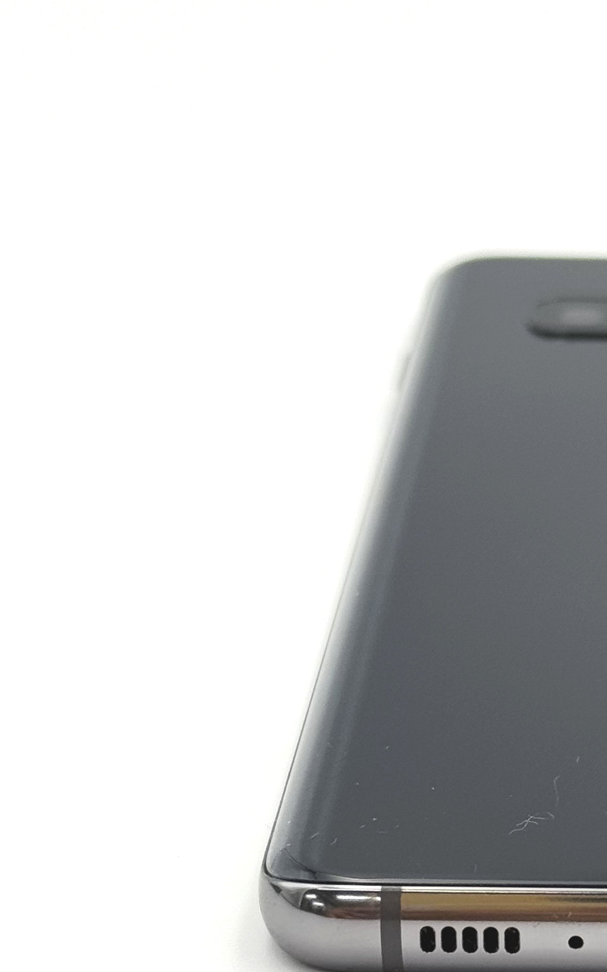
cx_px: 744
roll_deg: -1.4
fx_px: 2964
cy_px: 718
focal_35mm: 112
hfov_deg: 11.4
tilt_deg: -26.7
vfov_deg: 18.5
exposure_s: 1/364
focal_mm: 6.76
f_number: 1.78
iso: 64
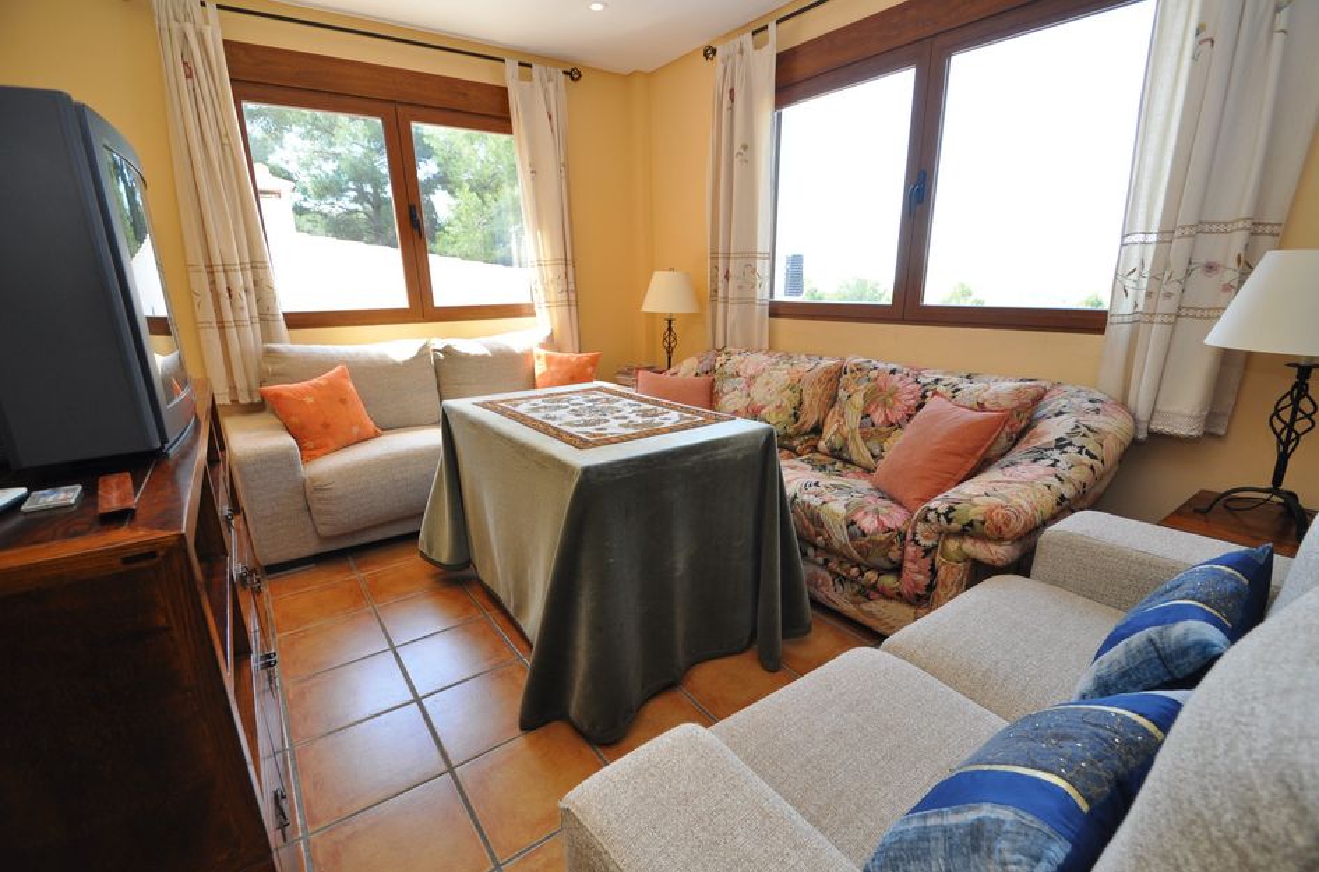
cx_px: 660
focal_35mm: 15
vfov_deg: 77.0
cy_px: 436
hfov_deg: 100.5
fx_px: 548
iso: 400
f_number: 4.5
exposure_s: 1/80
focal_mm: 10
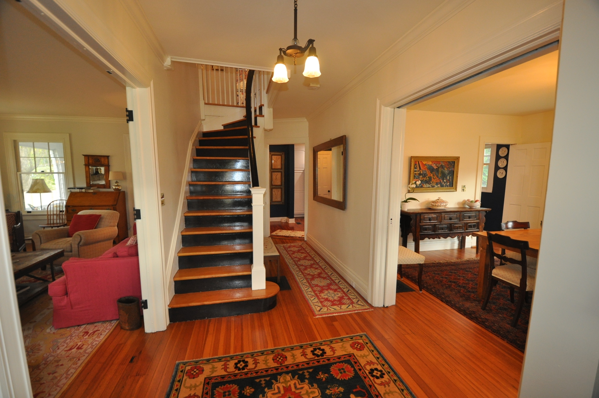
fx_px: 249
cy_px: 199
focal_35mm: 15
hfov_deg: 100.5
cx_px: 300
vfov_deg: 77.2
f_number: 3.5
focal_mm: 10
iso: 800
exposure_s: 1/80
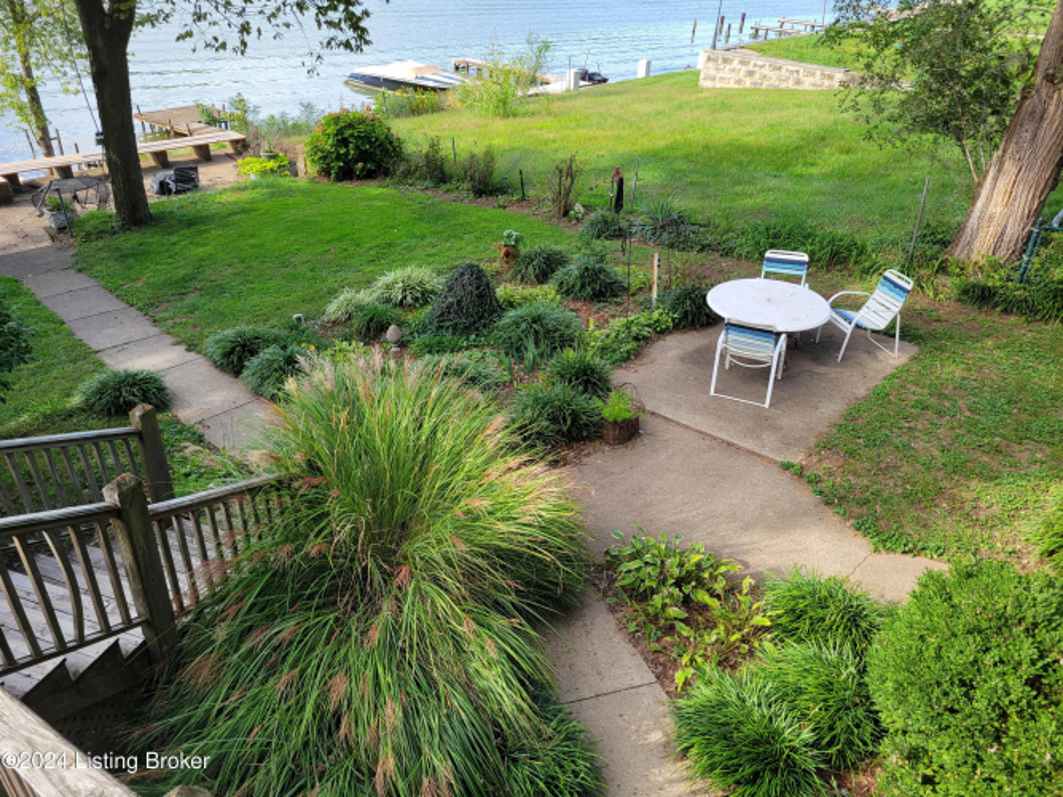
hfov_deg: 67.3
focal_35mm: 26
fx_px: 798
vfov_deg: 53.0
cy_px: 398
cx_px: 532
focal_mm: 5.4
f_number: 1.8
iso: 40
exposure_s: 1/411
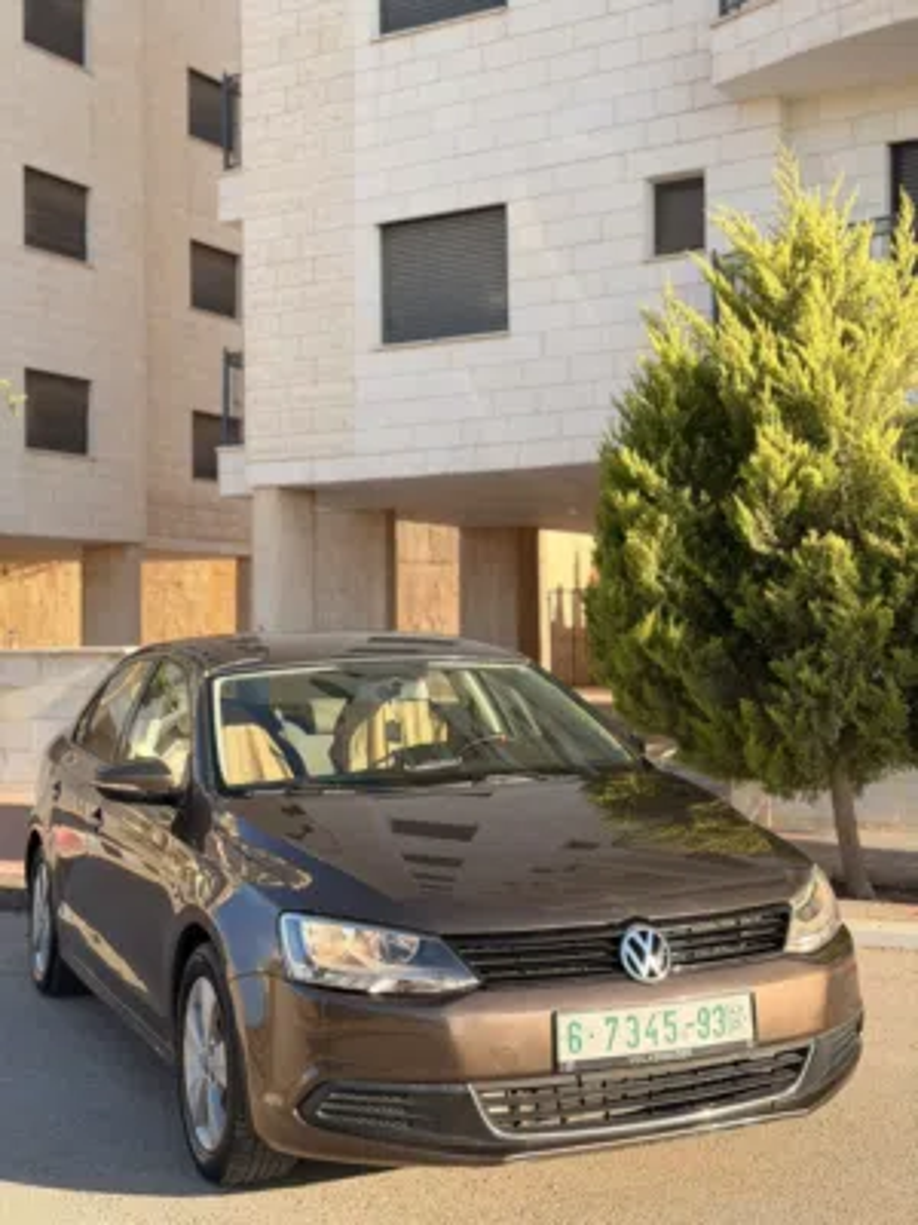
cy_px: 612
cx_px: 459
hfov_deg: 30.3
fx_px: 1697
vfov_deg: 39.7
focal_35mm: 48
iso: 80
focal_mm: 6.76
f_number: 1.78
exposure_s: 1/1377
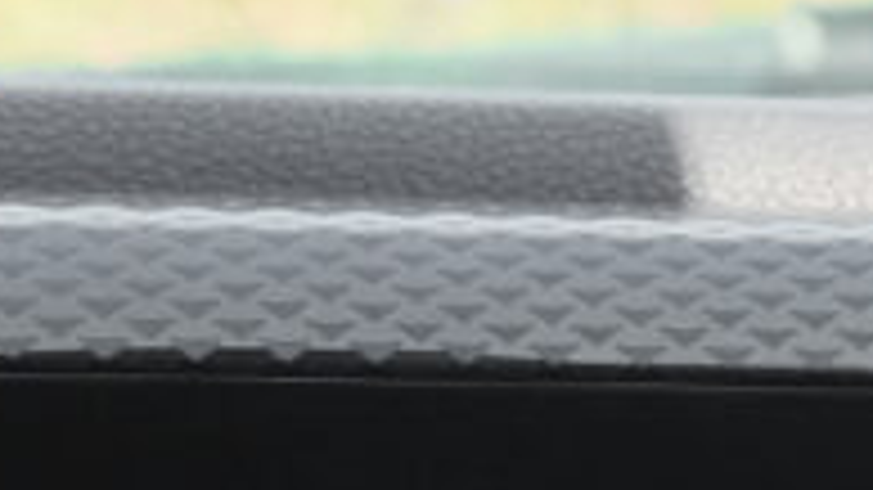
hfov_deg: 10.8
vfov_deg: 5.7
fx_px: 4605
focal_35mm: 199
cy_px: 1382
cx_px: 400
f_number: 9
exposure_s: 1/180
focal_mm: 24.2
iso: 2000
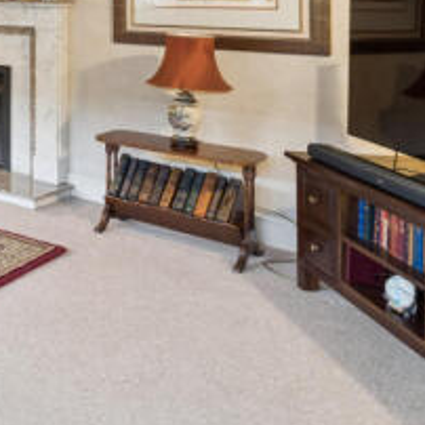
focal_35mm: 44
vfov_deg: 34.0
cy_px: -24
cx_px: -232
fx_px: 611
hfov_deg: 26.3
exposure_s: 1/6
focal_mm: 16
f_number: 5.6
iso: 320
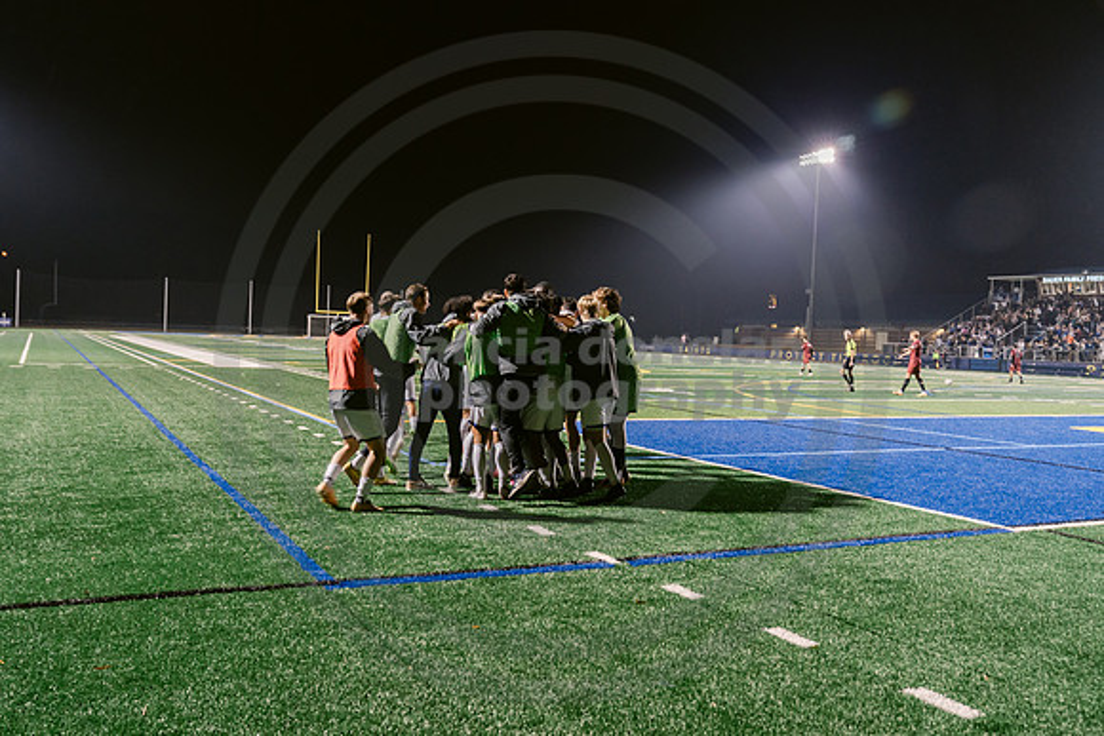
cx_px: 552
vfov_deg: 40.0
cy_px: 368
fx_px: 1012
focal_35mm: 33
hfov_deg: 57.2
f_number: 4.5
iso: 2500
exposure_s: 1/100
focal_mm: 33
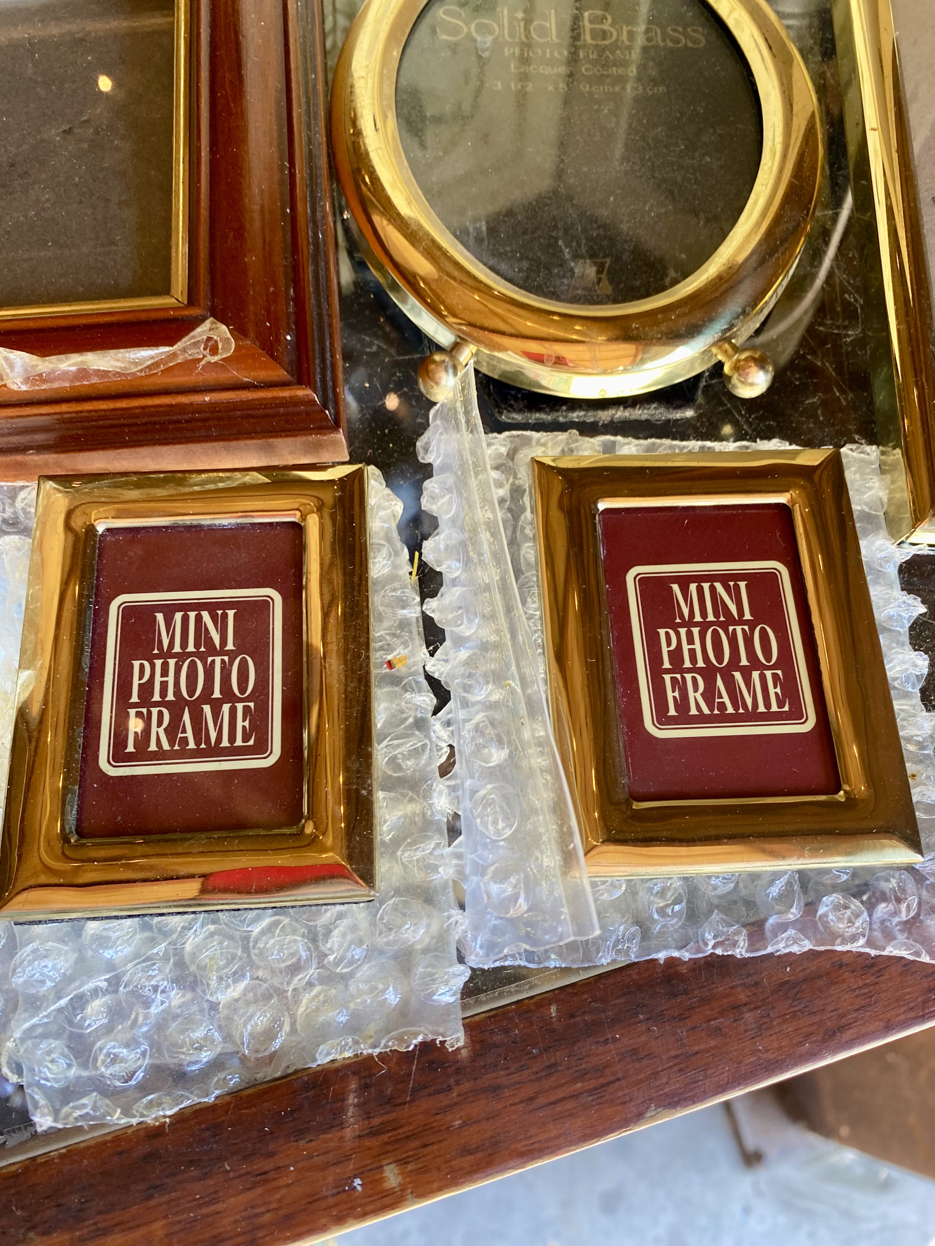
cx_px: 468
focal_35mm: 26
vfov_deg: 67.3
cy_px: 623
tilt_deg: -69.4
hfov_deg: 53.1
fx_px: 936
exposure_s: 1/100
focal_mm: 4.25
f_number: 1.8
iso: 125
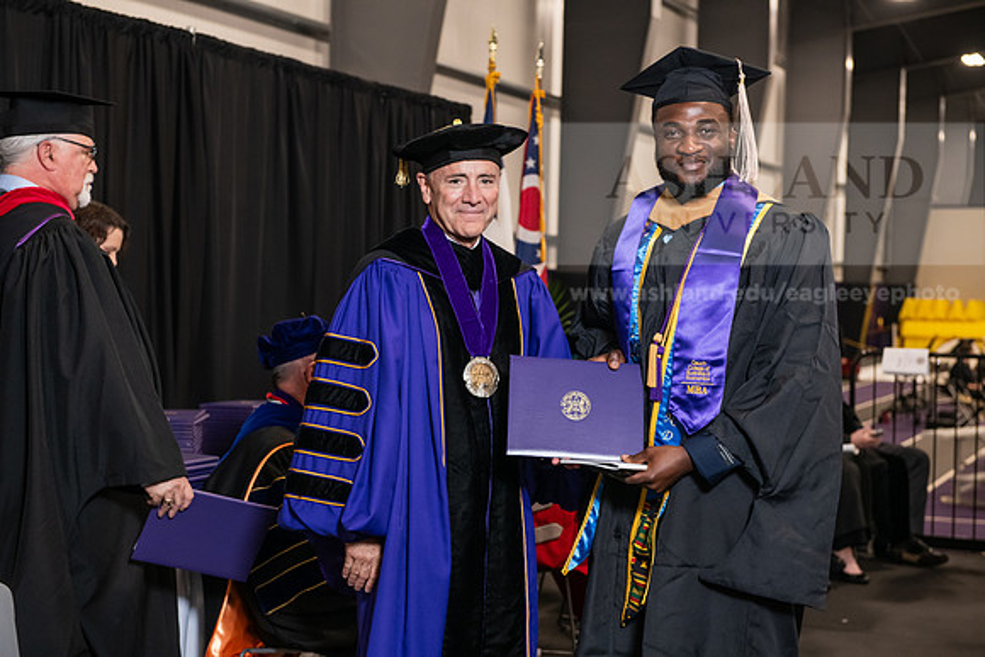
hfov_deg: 32.4
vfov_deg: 21.9
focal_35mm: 62
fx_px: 1697
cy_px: 328
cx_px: 492
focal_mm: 62
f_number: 5
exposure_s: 1/125
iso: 2000
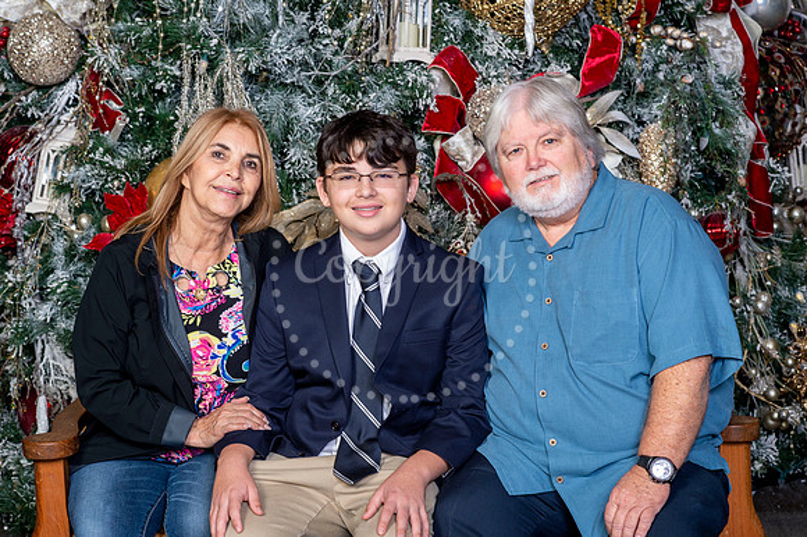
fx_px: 1904
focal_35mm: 85
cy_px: 268
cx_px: 404
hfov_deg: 23.9
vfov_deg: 16.1
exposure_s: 1/125
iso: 400
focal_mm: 85
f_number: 8
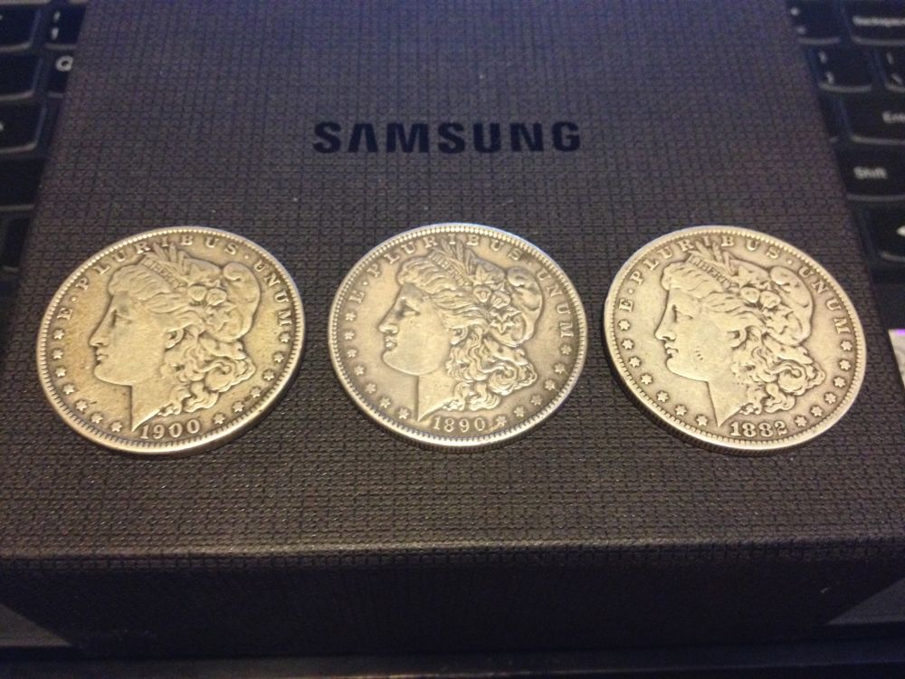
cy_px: 340
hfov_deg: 52.6
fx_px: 915
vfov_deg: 40.7
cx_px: 452
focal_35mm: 35
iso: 400
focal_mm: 4.28
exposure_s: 1/15
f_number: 2.4
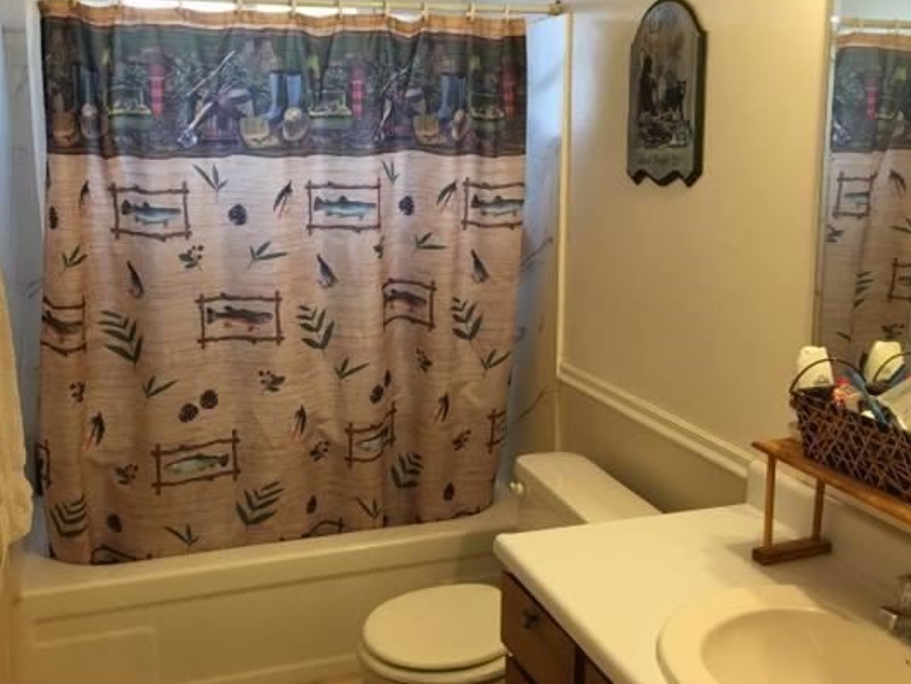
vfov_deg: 40.6
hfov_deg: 52.5
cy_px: 285
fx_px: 922
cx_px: 411
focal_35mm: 35
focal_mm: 4.15
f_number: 2.2
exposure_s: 1/17
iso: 40
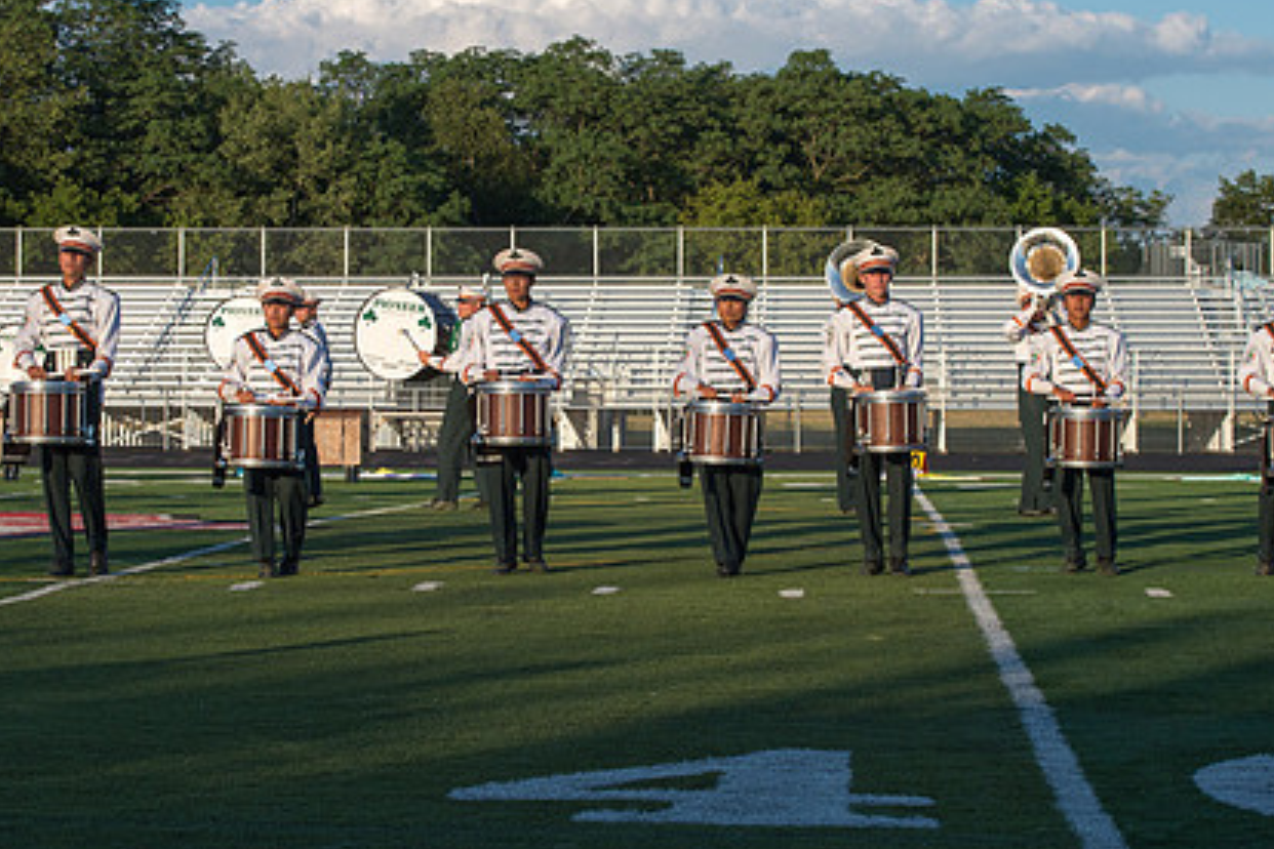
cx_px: 560
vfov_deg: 14.0
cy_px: 381
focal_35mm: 98
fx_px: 3468
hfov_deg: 20.8
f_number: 11
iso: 640
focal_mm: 70
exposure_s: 1/500
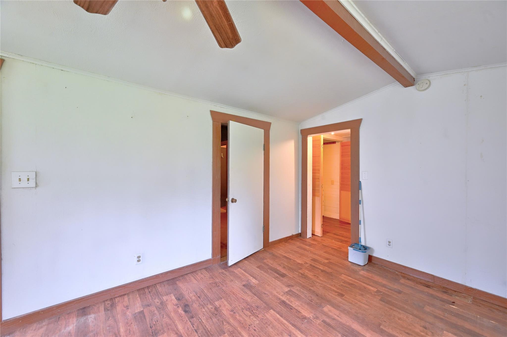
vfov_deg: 81.1
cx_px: 254
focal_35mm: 14
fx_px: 197
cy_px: 168
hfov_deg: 104.3
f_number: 8
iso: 400
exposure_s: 1/5
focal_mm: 14
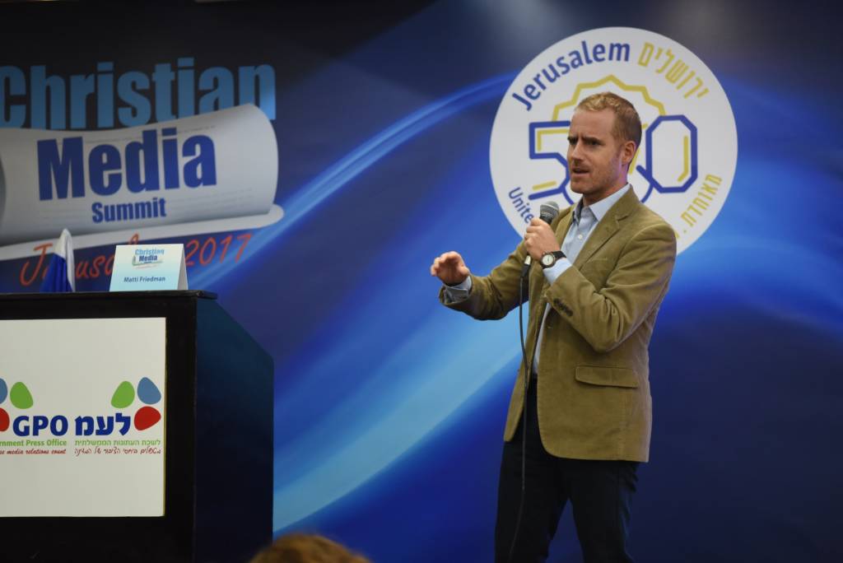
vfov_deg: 20.9
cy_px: 282
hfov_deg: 30.9
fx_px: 1523
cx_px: 422
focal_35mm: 65
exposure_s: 1/125
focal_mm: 65
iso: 2500
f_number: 2.8
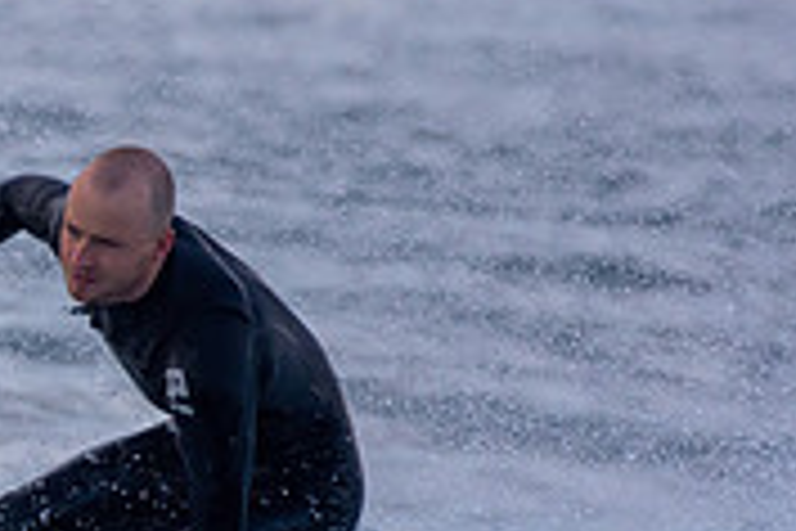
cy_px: 623
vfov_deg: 0.6
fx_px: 54367
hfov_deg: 0.8
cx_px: -436
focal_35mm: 2459
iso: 560
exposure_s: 1/800
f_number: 5.6
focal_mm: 500
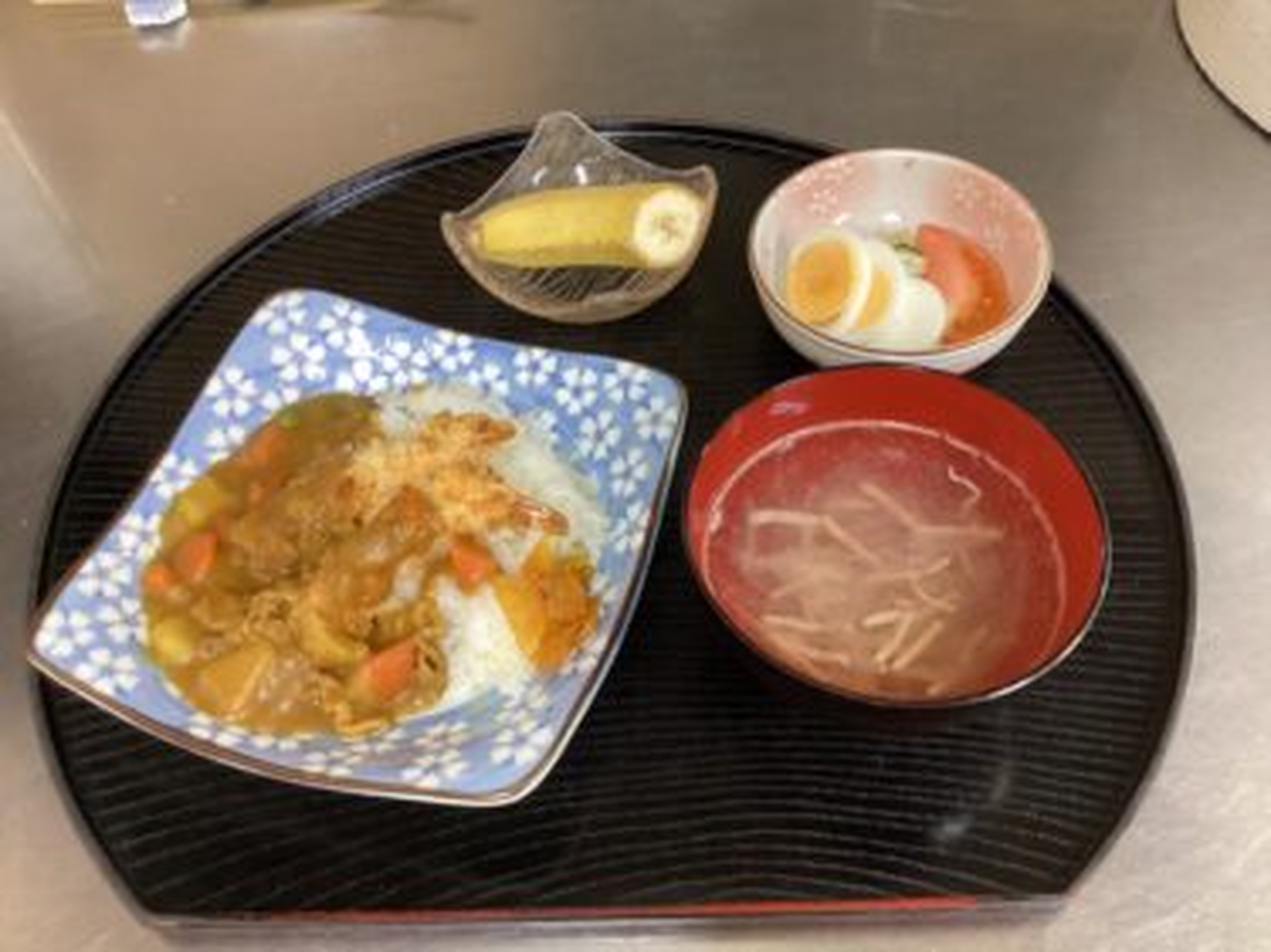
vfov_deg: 45.4
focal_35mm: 31
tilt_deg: -55.4
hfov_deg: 58.4
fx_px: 1138
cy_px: 476
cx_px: 636
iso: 320
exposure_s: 1/40
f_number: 2.4
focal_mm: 3.3
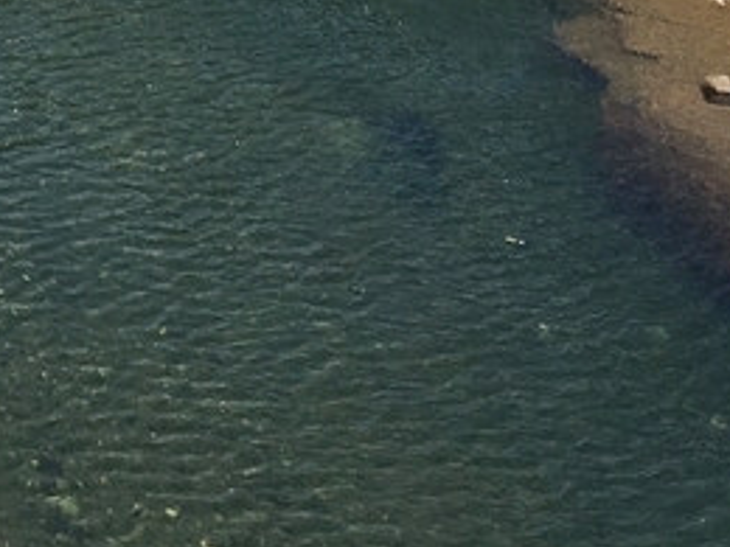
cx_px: -396
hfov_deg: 13.7
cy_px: -631
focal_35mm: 134
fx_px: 2826
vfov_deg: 10.0
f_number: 2.2
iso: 25
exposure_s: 1/1261
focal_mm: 4.15
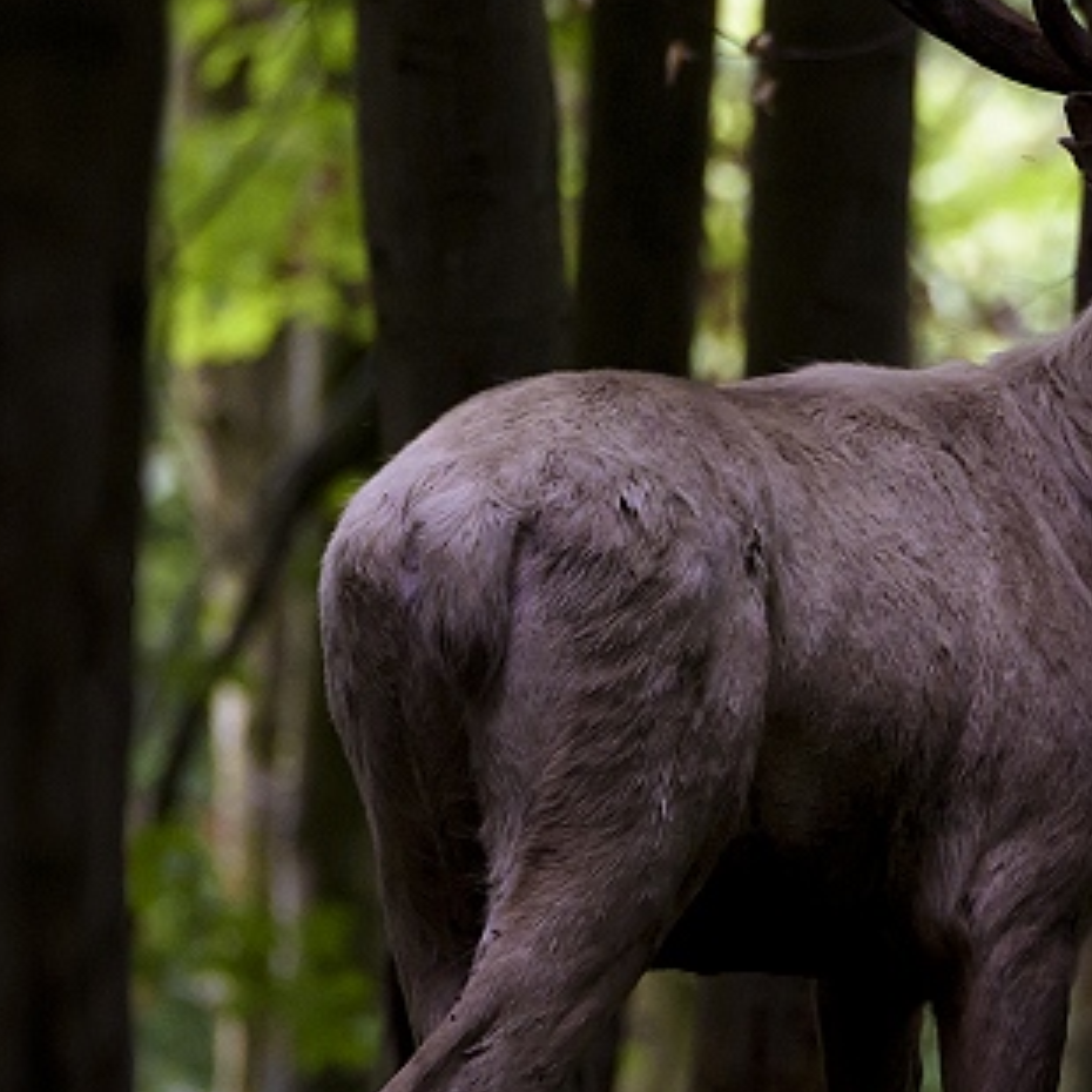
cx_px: 1113
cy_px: 595
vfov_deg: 1.6
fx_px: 40009
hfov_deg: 1.6
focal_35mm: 1121
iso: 2000
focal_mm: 400
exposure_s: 1/125
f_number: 5.6
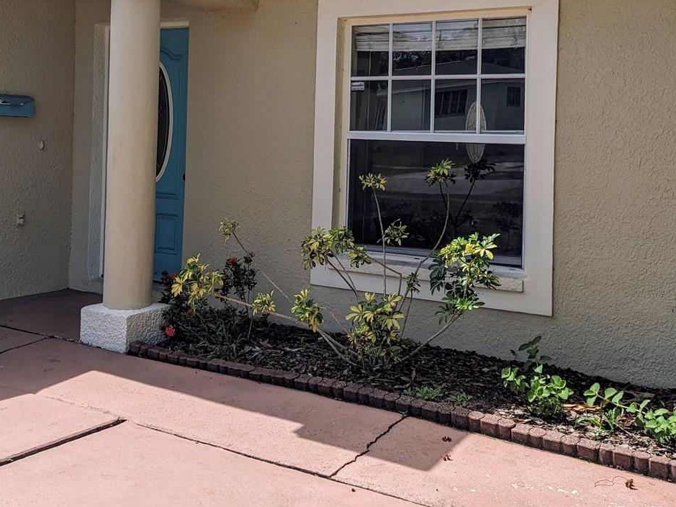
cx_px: 295
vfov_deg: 31.0
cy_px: 135
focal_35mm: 46
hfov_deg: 41.2
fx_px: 898
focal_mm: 4.38
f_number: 1.73
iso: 62
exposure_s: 1/3344
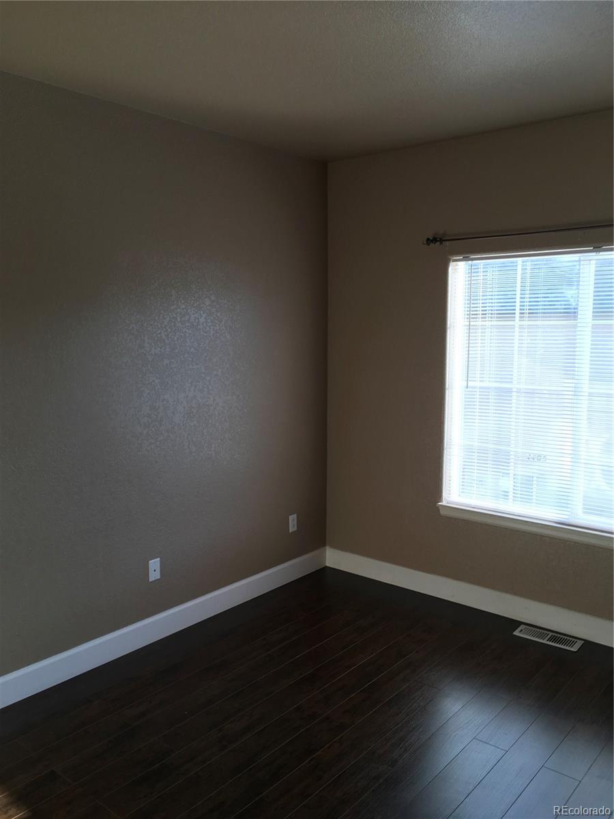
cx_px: 307
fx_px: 686
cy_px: 410
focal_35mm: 29
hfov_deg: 48.2
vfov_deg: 61.7
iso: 25
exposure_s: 1/60
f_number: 2.2
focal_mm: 4.15
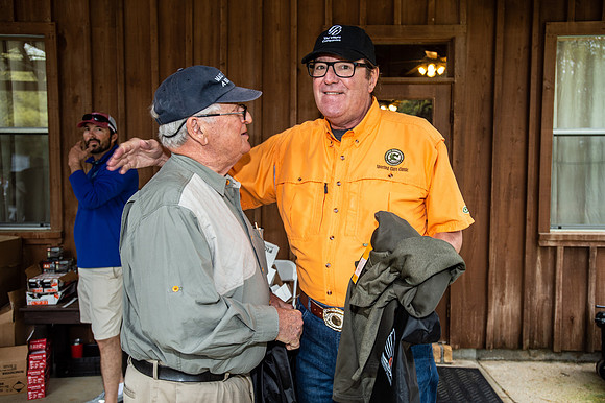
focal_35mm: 28
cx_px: 302
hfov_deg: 65.5
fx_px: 470
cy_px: 202
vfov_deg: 46.4
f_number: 5.6
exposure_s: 1/60
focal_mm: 28
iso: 400
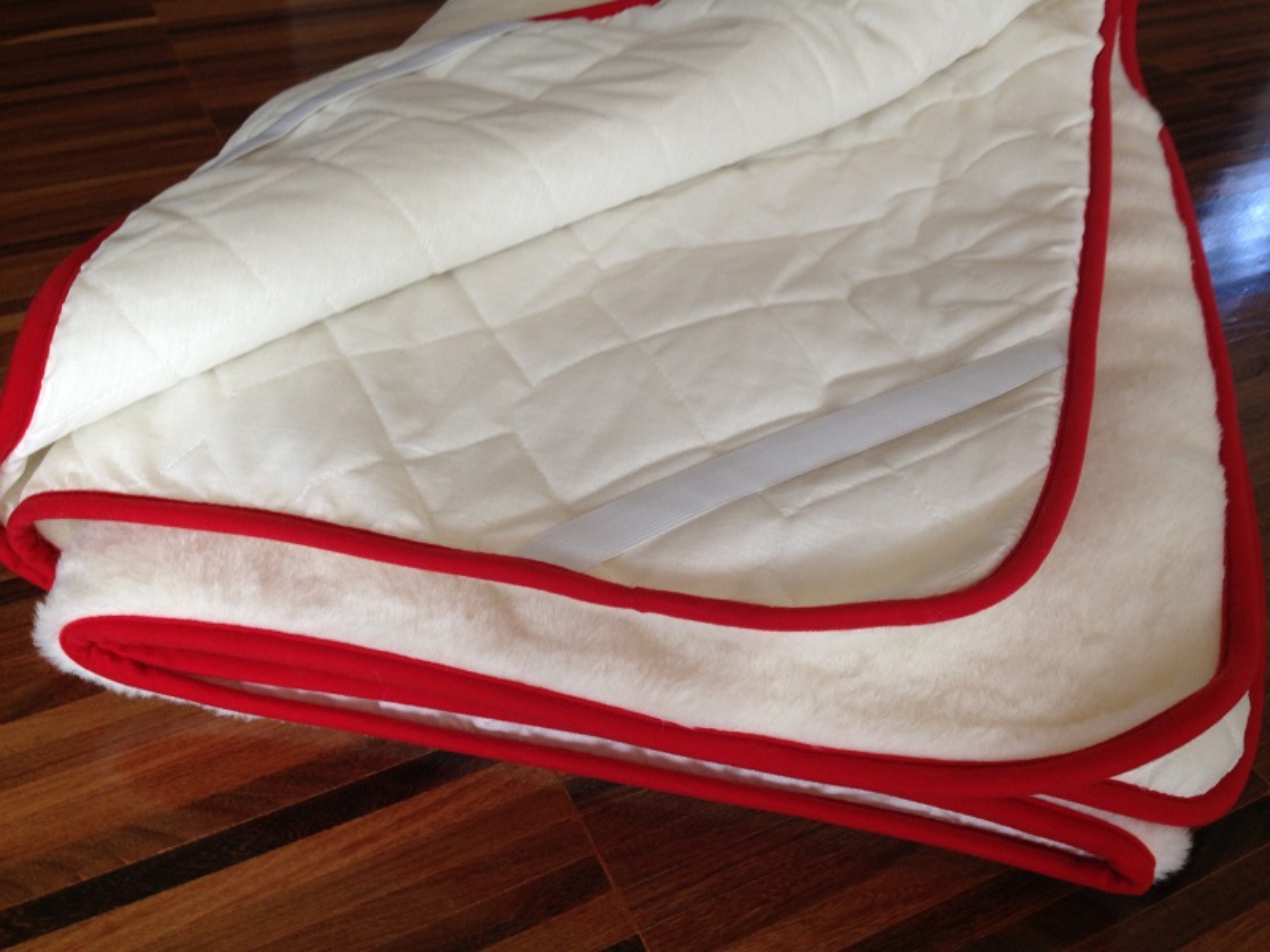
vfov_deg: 42.9
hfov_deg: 55.4
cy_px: 476
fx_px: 1211
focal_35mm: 33
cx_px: 635
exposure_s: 1/20
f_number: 2.4
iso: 64
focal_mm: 4.12
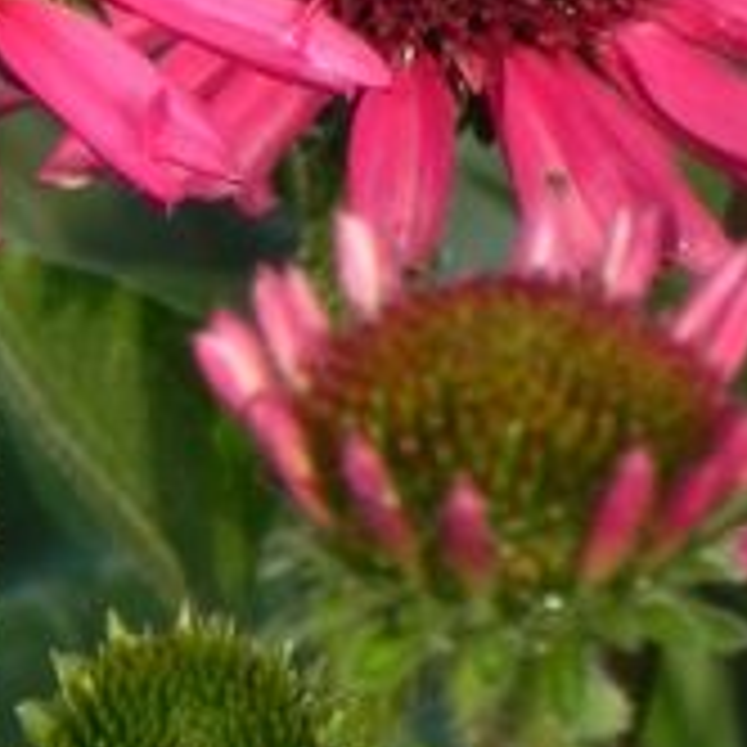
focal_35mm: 1809
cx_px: 526
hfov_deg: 1.0
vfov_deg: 1.0
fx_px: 44166
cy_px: -986
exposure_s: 1/320
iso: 160
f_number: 5
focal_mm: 75.7
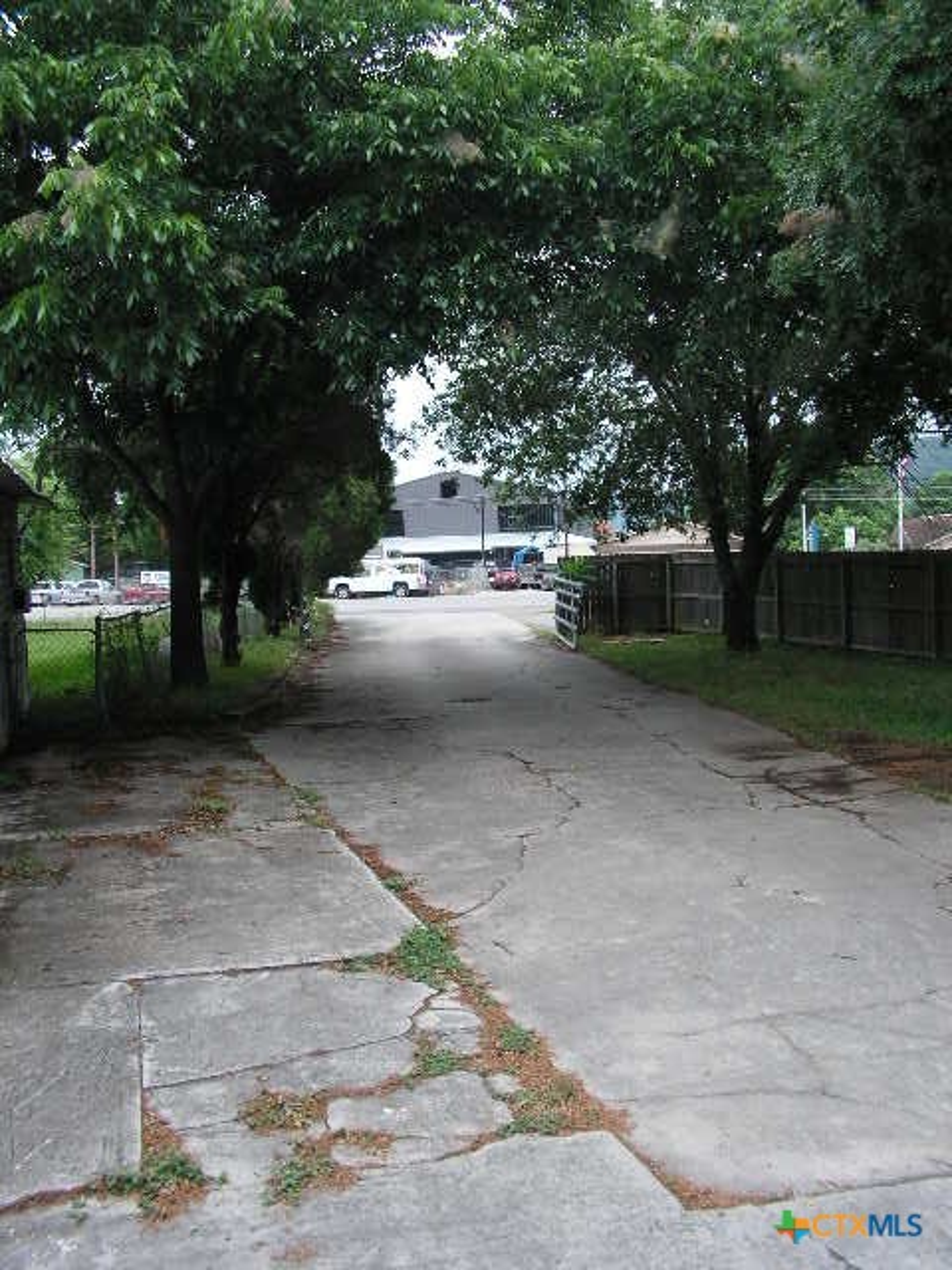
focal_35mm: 36
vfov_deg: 51.4
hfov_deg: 39.7
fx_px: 1320
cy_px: 635
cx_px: 476
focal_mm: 6
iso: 50
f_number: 3.2
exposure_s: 1/80
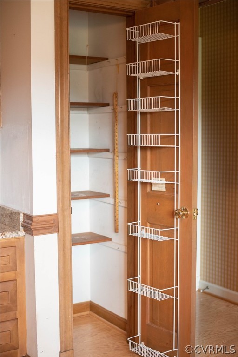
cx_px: 119
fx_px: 496
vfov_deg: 39.6
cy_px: 178
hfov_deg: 27.0
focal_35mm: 50
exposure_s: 1/80
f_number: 2.8
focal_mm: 50
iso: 1250
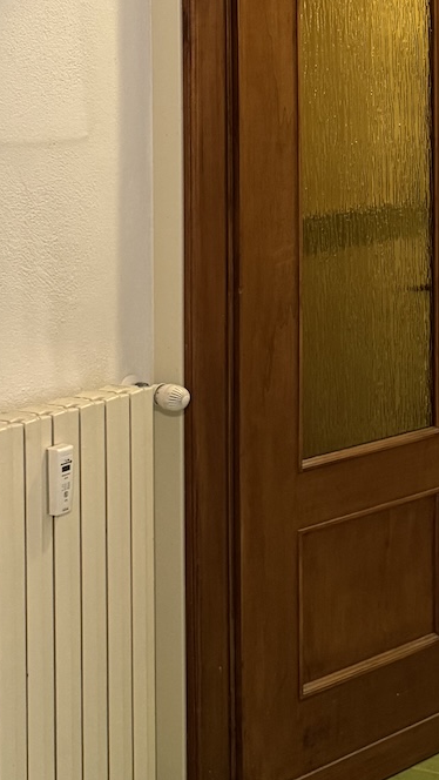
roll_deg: -0.5
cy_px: 106
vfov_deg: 32.0
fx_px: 1302
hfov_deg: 17.6
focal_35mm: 63
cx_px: 613
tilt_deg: -0.5
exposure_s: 1/50
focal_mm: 6.76
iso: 400
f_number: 1.78
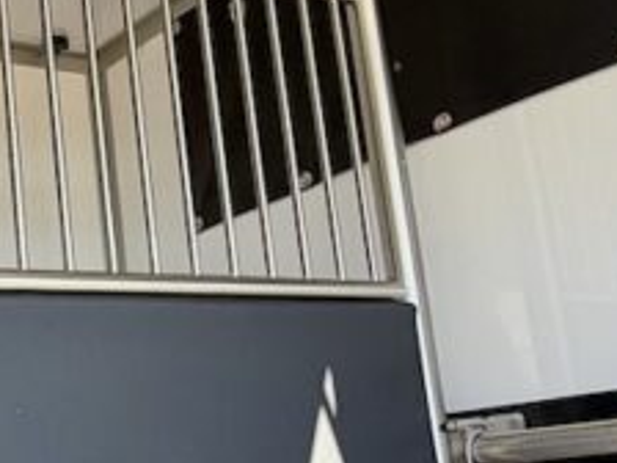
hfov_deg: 28.3
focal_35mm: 64
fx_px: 1141
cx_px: -6
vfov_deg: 22.9
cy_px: 292
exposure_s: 1/171
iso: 40
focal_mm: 2.22
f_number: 2.2
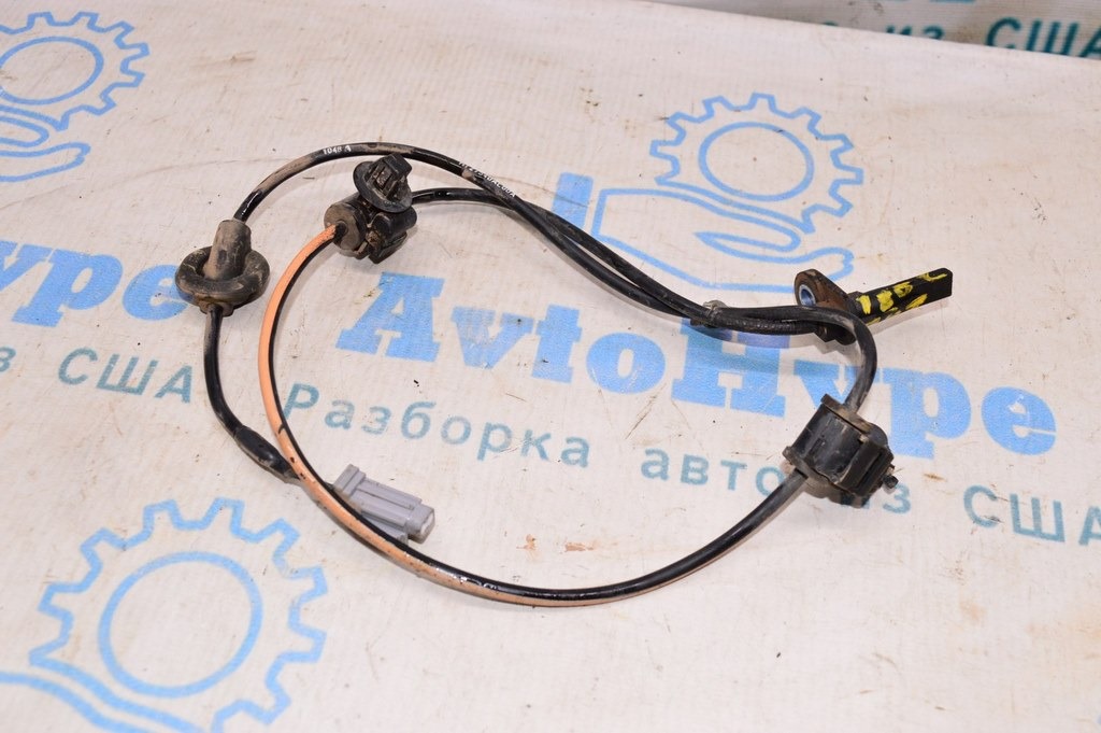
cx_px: 550
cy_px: 366
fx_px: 1238
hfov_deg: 48.0
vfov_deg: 33.0
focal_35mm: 40
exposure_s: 1/125
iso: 1600
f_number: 8
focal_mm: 27
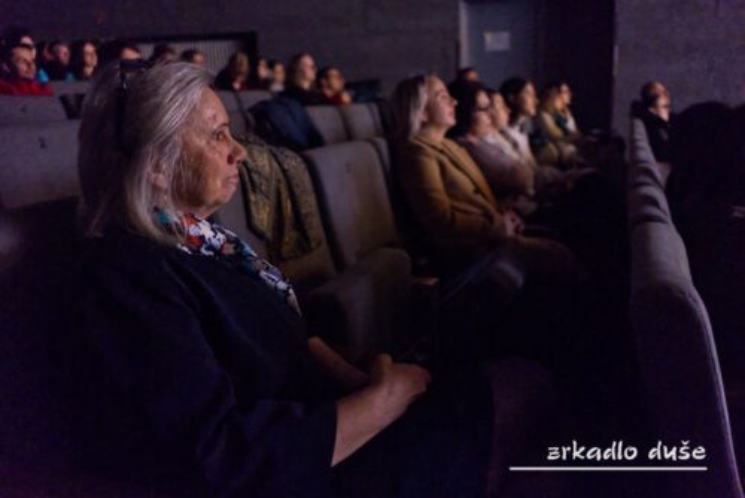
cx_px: 372
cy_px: 249
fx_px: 725
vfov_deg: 37.9
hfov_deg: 54.4
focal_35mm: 35
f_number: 2
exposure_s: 1/27
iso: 12800
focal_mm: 23
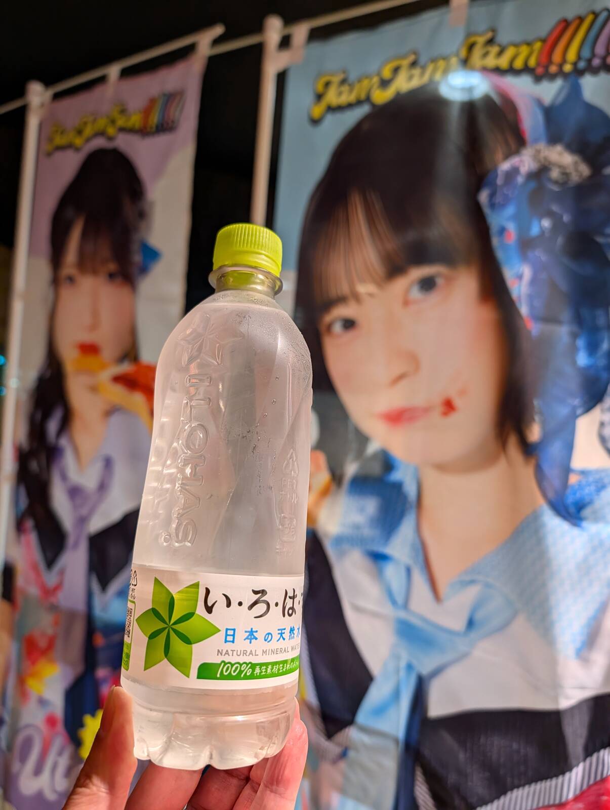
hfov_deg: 56.9
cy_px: 405
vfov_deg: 71.5
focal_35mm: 24
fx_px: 562
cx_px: 305
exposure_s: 1/120
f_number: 1.68
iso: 45
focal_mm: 6.9
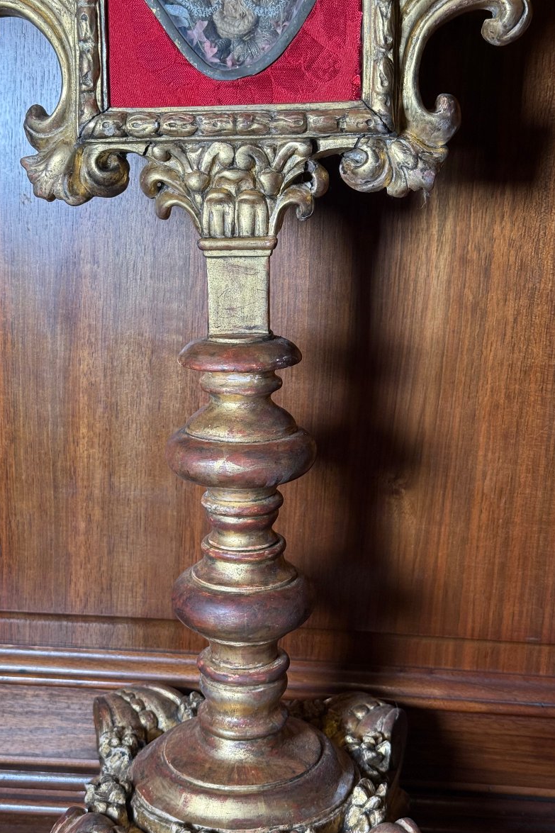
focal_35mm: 51
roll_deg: -1.9
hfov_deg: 26.5
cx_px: 259
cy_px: 414
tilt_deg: -12.2
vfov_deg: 38.9
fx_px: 1180
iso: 100
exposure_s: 1/110
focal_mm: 6.76
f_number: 1.78
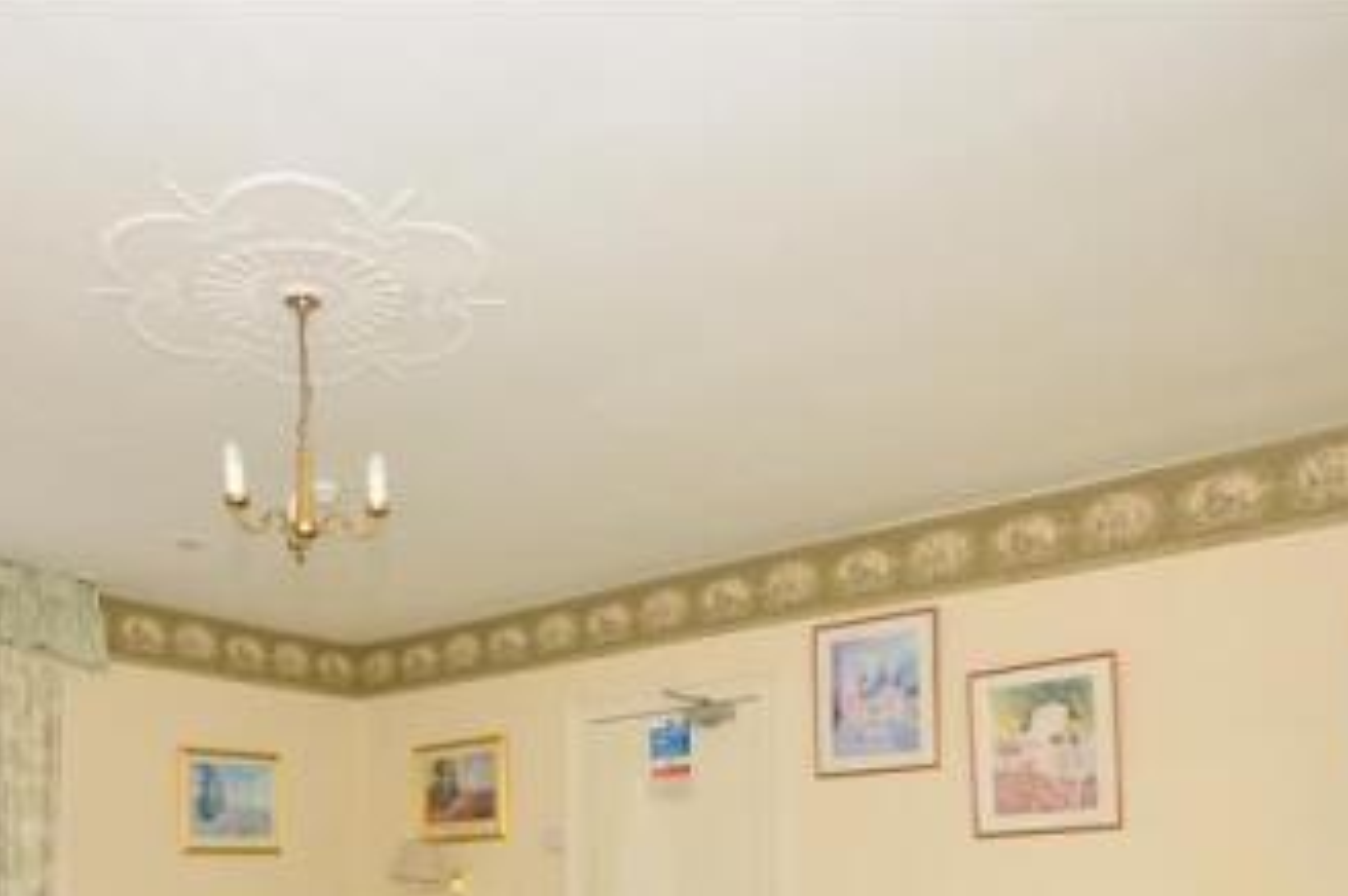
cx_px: 440
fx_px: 1122
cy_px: 890
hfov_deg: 60.4
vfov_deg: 38.7
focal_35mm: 30
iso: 640
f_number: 6.3
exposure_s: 1/125
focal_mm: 10
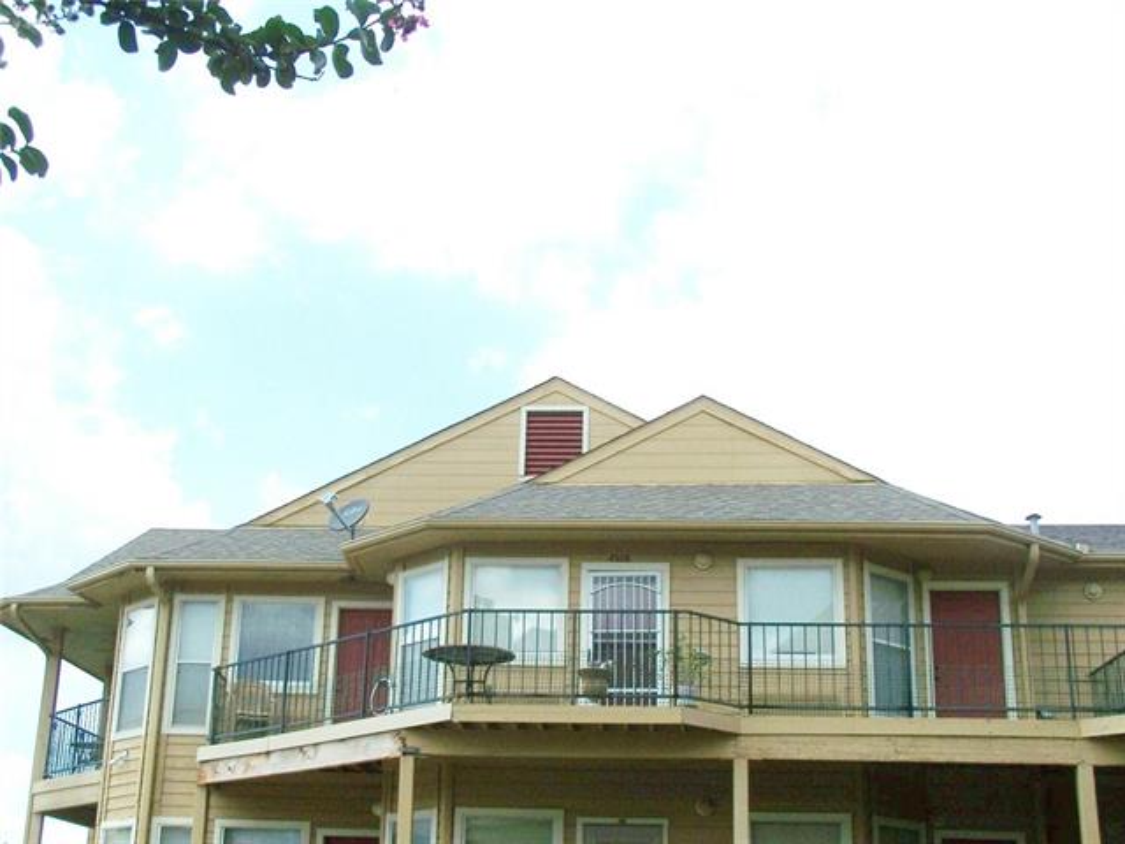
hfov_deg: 37.5
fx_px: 1657
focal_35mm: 51
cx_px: 562
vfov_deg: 28.6
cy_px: 422
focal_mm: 8.5
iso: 80
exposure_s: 1/1000
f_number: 4
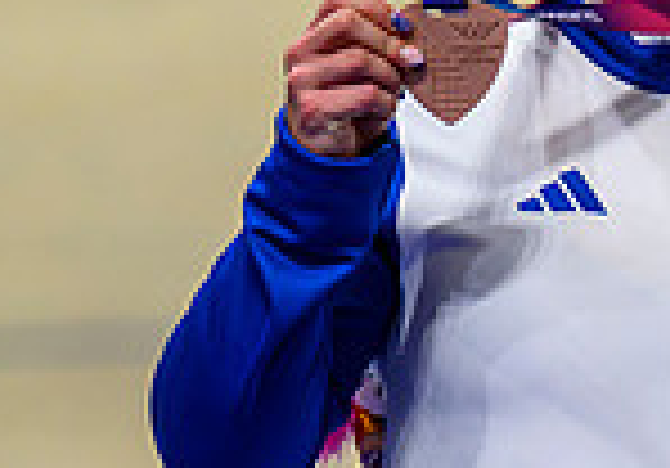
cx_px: 1358
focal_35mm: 870
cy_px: 28
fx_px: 16428
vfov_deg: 1.6
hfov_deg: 2.3
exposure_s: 1/1000
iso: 2000
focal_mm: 200
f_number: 4
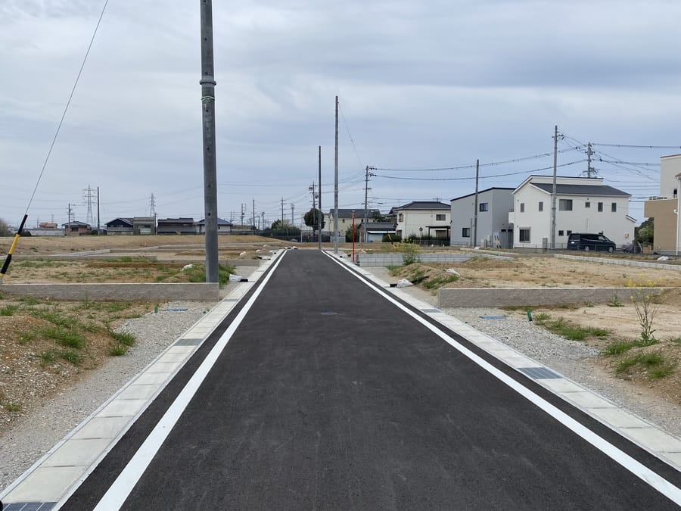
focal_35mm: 26
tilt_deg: -4.4
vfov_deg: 53.1
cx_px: 340
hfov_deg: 67.3
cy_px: 256
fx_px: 511
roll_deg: +0.4
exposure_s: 1/702
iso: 32
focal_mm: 4.25
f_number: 1.8
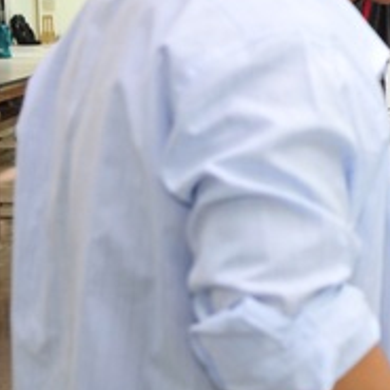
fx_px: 1555
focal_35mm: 122
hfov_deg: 12.9
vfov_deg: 14.3
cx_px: 721
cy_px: 131
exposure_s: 1/60
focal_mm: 38
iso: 640
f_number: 4
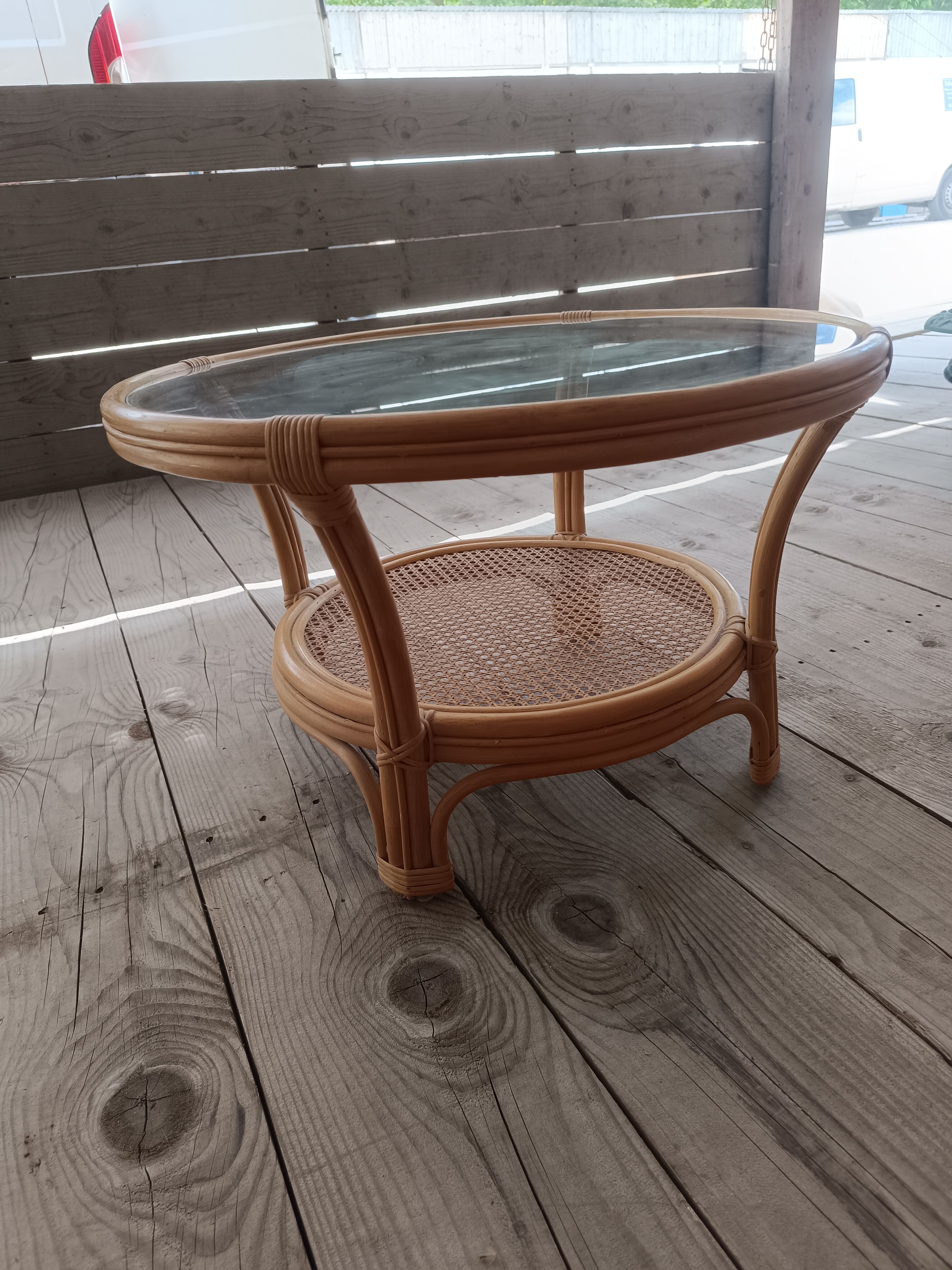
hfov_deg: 56.8
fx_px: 880
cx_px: 476
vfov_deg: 71.6
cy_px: 635
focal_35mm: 24
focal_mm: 6.14
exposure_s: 1/100
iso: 337
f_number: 1.65
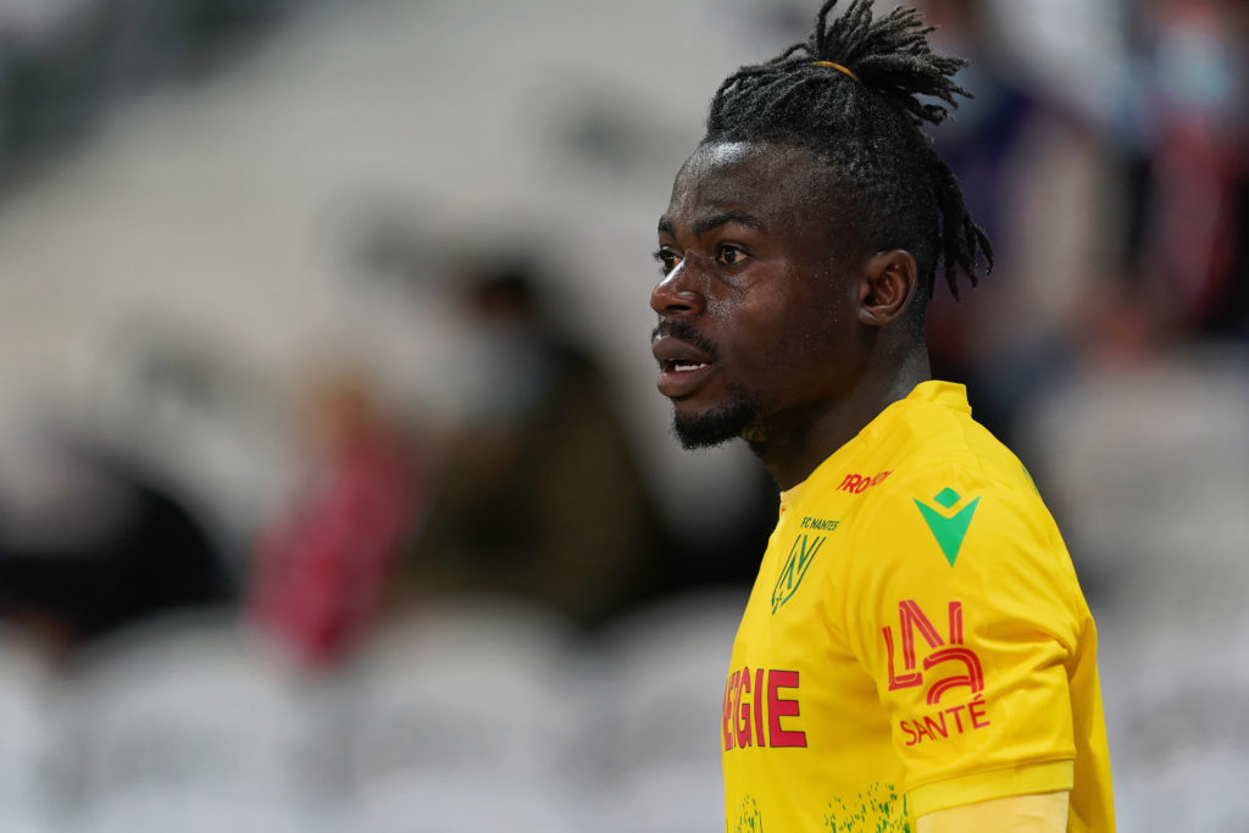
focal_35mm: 500
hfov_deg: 4.1
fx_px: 17348
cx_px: 624
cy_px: 416
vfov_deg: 2.8
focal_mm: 500
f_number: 4
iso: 1600
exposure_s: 1/800
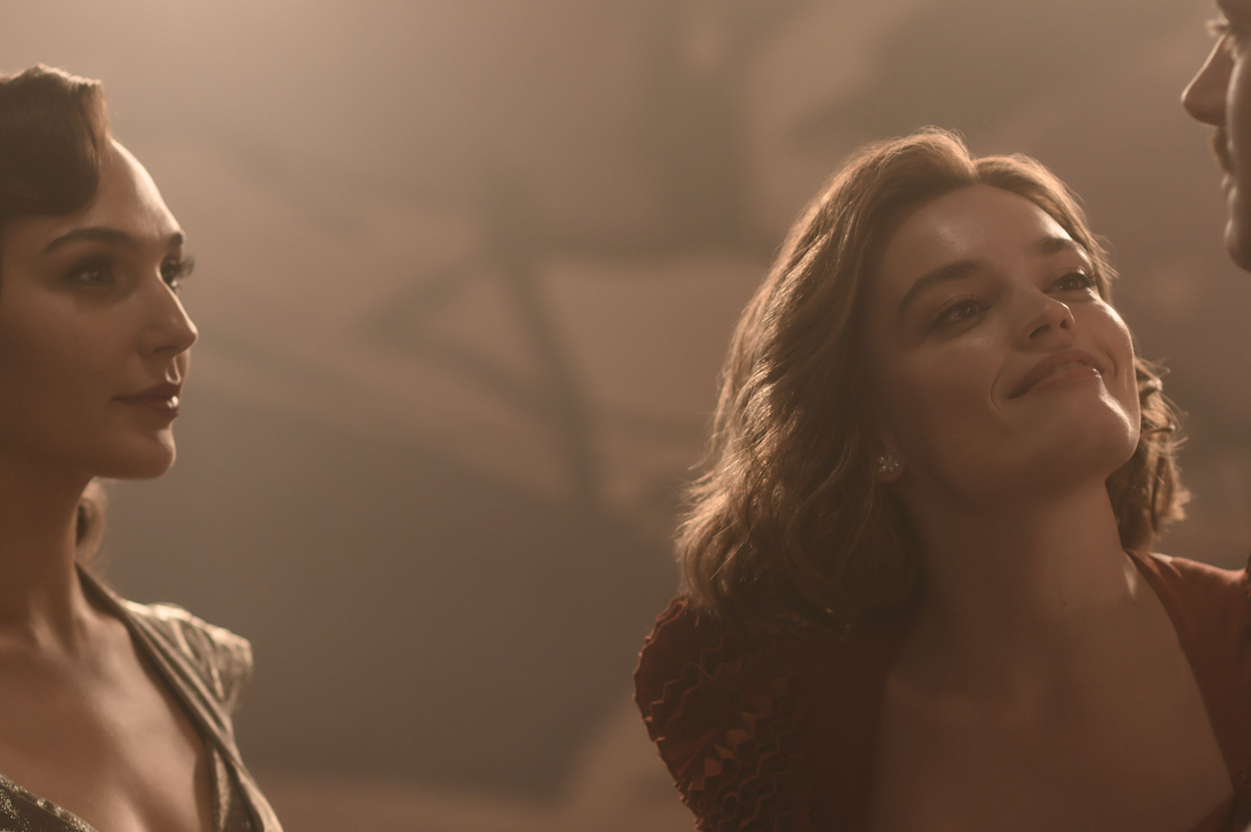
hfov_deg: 14.7
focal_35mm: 140
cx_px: 736
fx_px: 4862
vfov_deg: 9.8
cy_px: 472
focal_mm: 85
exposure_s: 1/250
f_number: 2
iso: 400
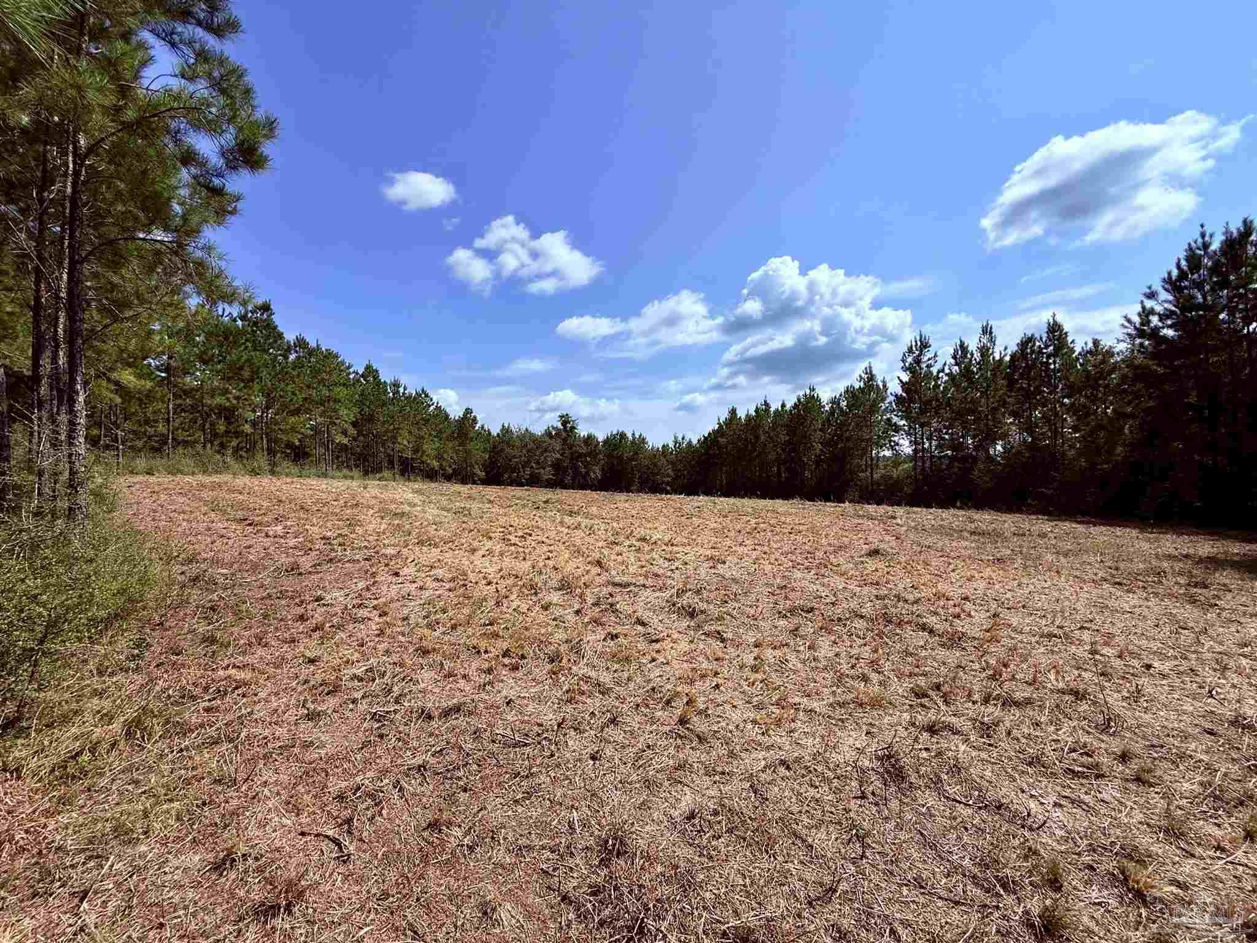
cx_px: 628
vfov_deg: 85.7
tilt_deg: -0.4
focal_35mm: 14
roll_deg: +0.9
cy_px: 472
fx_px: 508
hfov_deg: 102.1
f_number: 2.2
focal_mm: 2.22
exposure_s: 1/3125
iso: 50
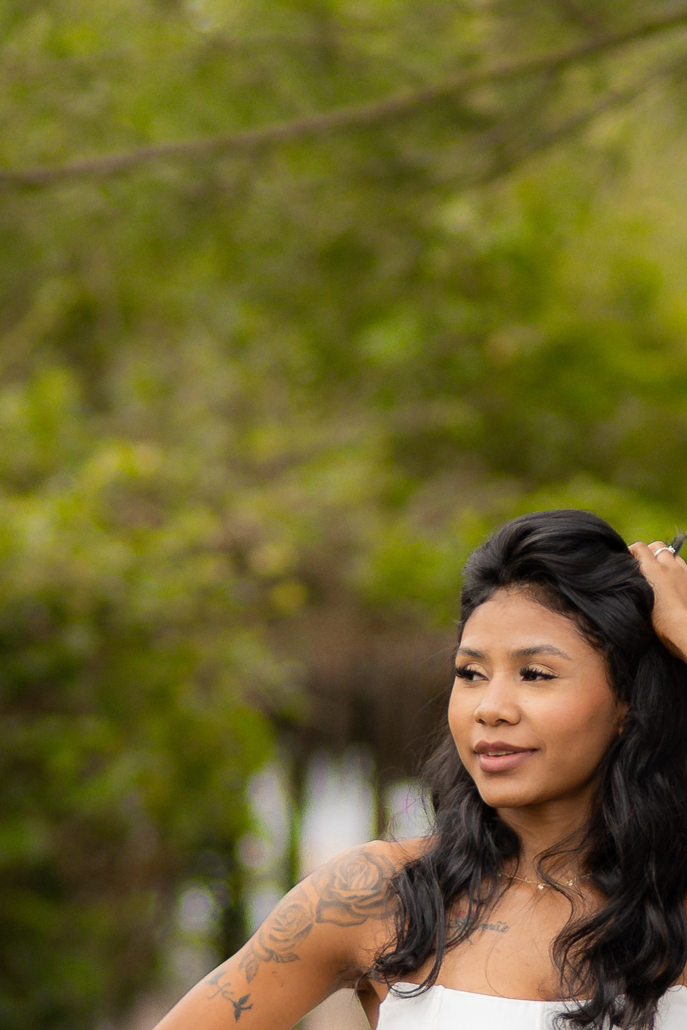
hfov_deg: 4.5
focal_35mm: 308
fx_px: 8816
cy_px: 738
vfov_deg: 6.7
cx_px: 548
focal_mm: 85
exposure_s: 1/320
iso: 200
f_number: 2.2
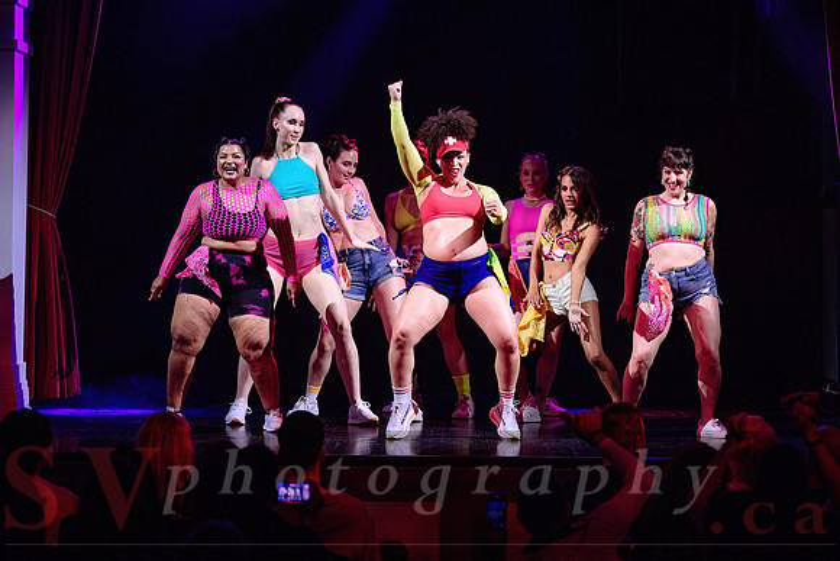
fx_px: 2820
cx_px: 518
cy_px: 215
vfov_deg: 11.3
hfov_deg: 16.9
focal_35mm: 121
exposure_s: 1/250
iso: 1600
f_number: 2.8
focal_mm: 98
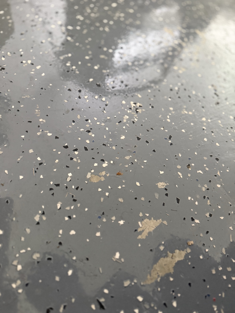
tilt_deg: -60.9
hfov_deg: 56.8
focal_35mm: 24
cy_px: 156
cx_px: 118
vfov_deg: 71.6
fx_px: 217
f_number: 1.78
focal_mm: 6.76
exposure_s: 1/54
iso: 800
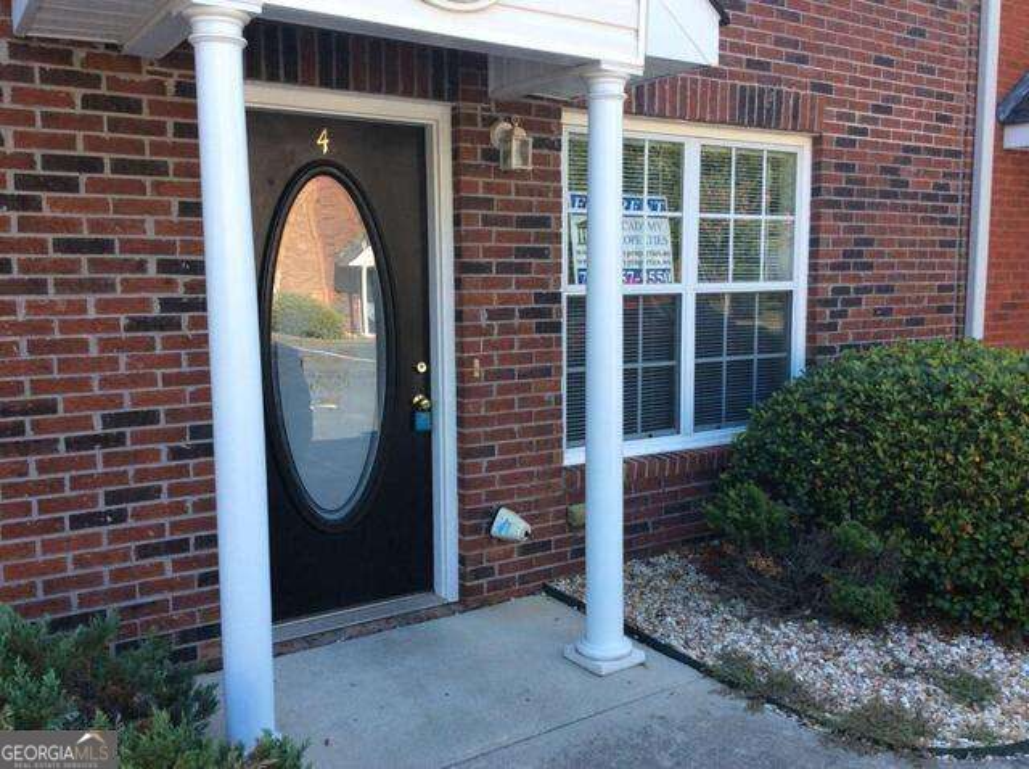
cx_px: 514
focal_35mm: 32
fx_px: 950
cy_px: 384
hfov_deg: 56.9
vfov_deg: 44.1
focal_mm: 3.3
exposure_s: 1/157
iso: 32
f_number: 2.4
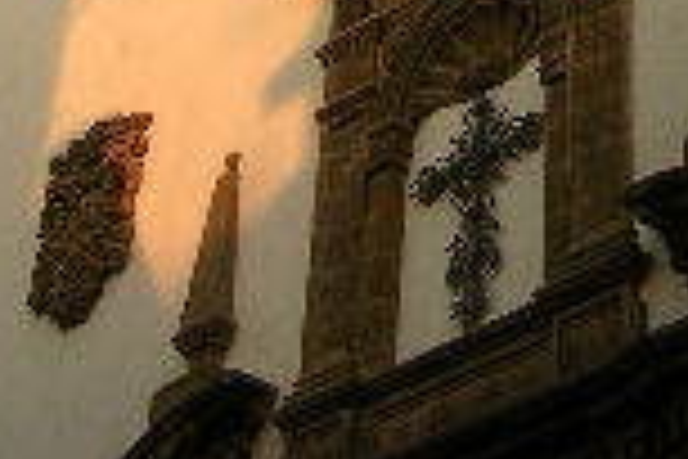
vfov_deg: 9.9
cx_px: 733
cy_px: -320
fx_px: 2522
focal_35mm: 132
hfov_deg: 15.2
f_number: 2.8
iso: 50
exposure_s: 1/304
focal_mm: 5.8
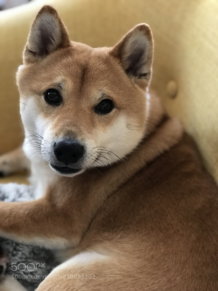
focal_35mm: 57
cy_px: 146
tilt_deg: -32.4
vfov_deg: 33.8
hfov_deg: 25.7
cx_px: 109
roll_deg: +6.0
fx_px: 479
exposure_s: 1/50
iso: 500
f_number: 2.8
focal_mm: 6.6
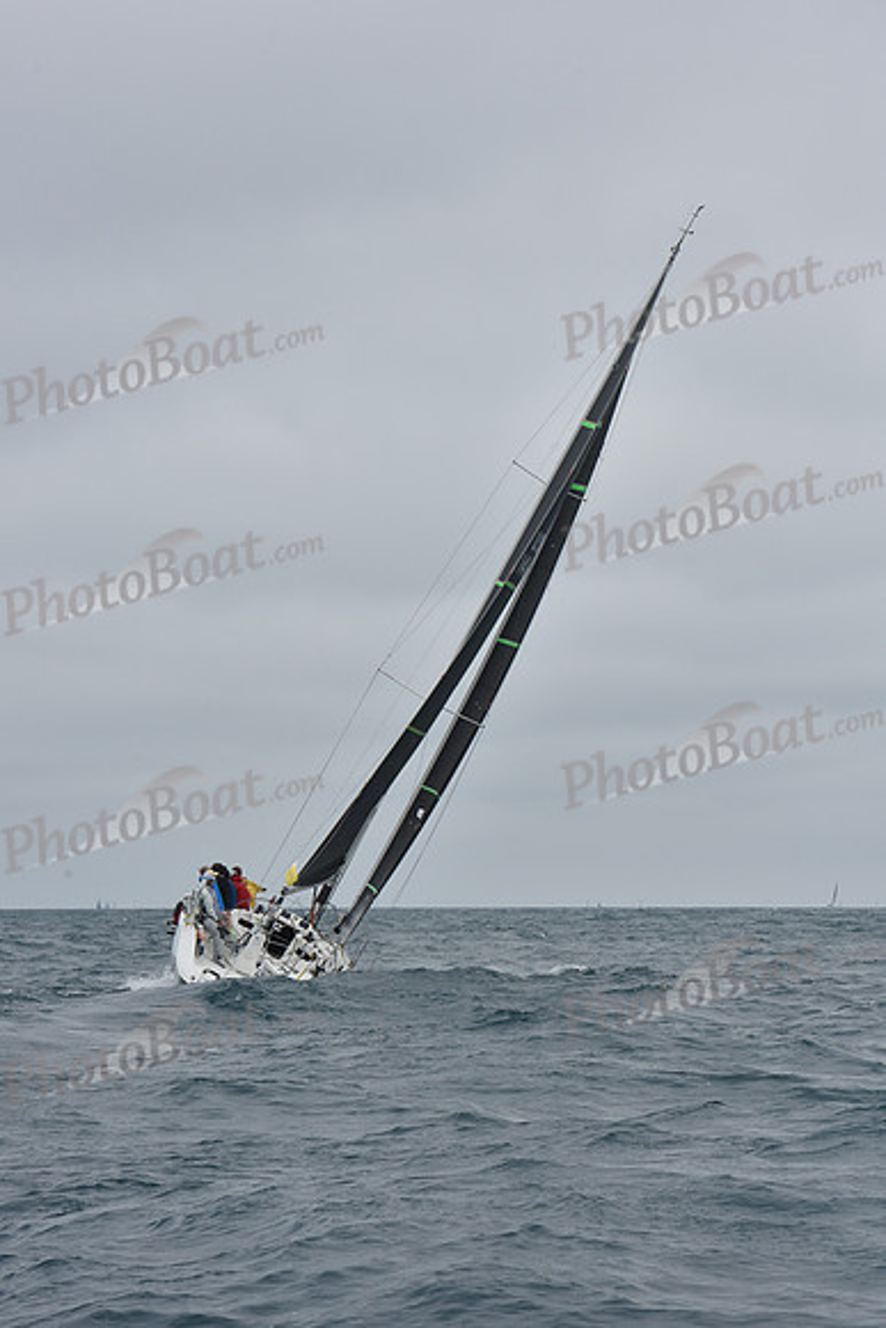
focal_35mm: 98
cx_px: 443
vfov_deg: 20.8
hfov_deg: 14.0
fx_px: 3615
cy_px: 664
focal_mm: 98
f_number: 10
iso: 250
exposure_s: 1/800
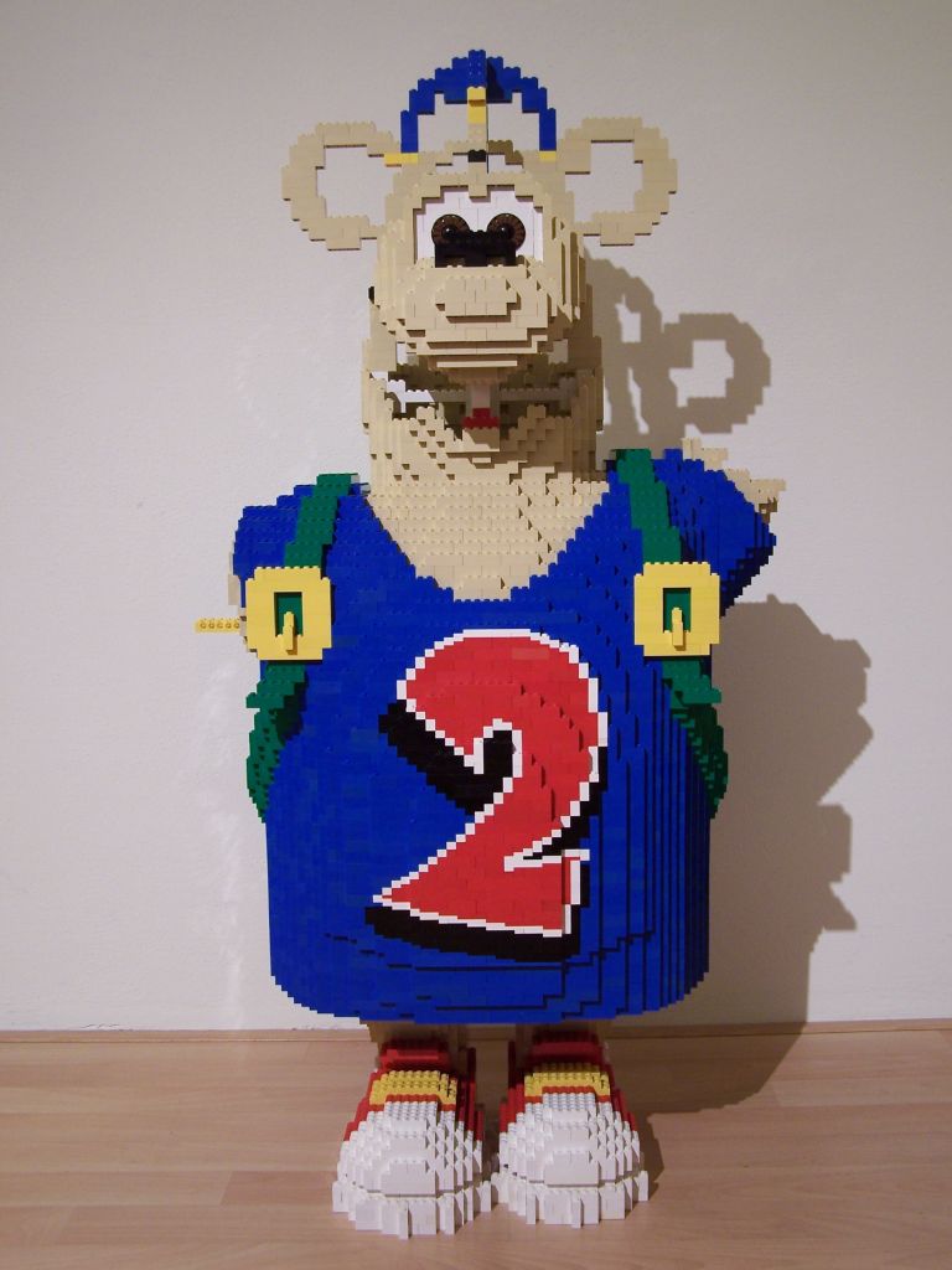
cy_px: 635
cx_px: 476
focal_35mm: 38
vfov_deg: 49.0
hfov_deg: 37.7
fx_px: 1393
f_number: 2.8
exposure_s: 1/2
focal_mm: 6.3
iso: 80
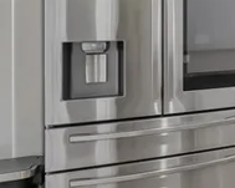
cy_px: 12
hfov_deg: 13.3
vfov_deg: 20.3
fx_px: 511
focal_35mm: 74
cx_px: 627
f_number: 10
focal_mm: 14.5
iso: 400
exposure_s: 1/15
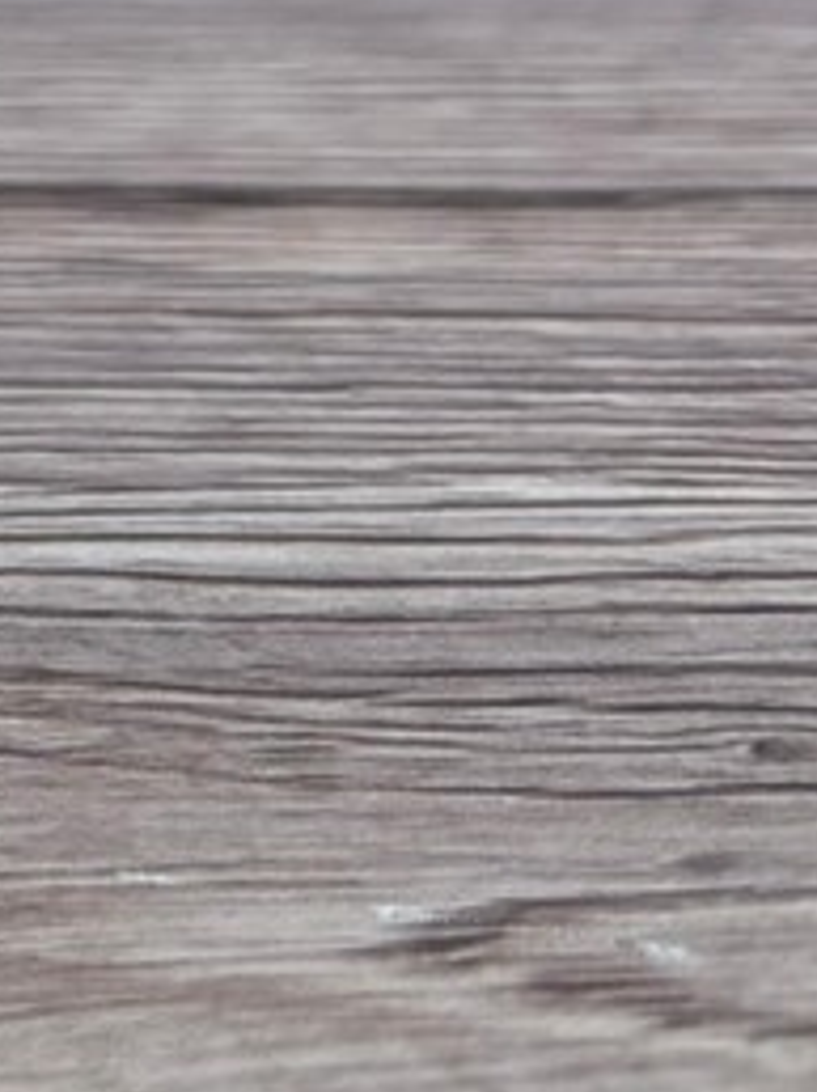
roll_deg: -0.4
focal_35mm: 129
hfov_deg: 9.3
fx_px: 4066
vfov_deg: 14.1
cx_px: -1587
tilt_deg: -11.8
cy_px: -635
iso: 50
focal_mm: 5.96
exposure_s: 1/456
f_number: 1.6
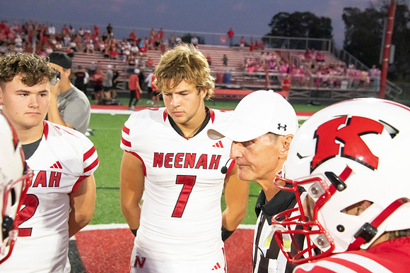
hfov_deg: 34.5
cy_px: 136
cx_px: 205
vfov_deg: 23.4
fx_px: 661
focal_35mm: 58
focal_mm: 58
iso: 10000
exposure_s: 1/320
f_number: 7.1
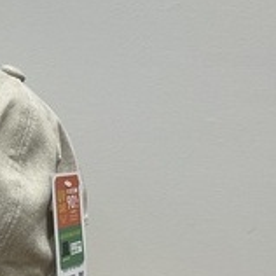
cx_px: -40
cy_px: 291
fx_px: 731
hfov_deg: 20.3
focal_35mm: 81
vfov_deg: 20.5
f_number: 1.8
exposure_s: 1/120
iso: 50
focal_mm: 3
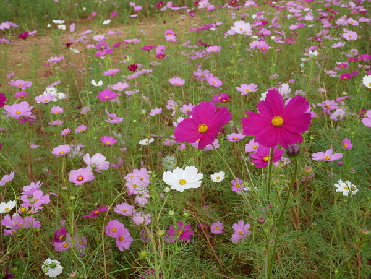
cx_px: 186
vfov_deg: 36.0
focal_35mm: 40
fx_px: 429
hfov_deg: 46.8
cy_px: 140
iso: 200
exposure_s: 1/320
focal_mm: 20
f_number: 7.1
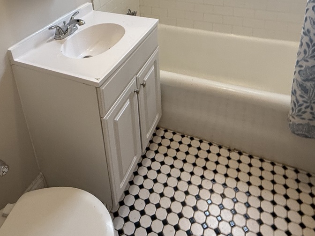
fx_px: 273
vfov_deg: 41.3
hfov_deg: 59.8
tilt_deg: -23.6
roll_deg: +1.7
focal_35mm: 30
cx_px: 139
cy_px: 5
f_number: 2.2
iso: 200
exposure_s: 1/60
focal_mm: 2.22
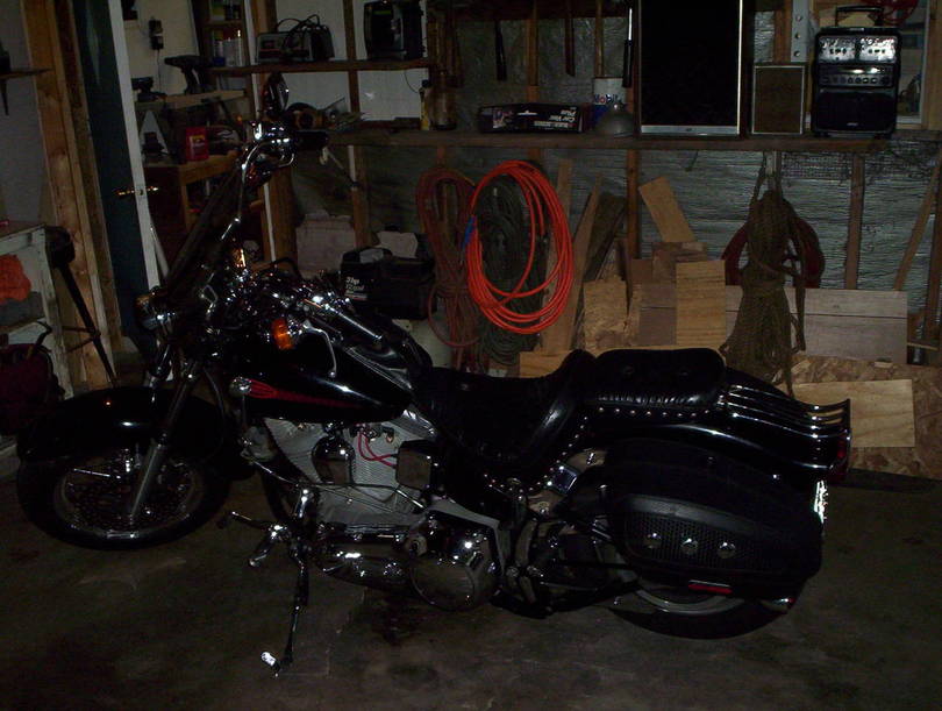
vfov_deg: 37.8
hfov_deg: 48.9
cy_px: 356
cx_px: 471
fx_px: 1036
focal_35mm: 38
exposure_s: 1/60
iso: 140
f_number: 4.5
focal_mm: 4.99
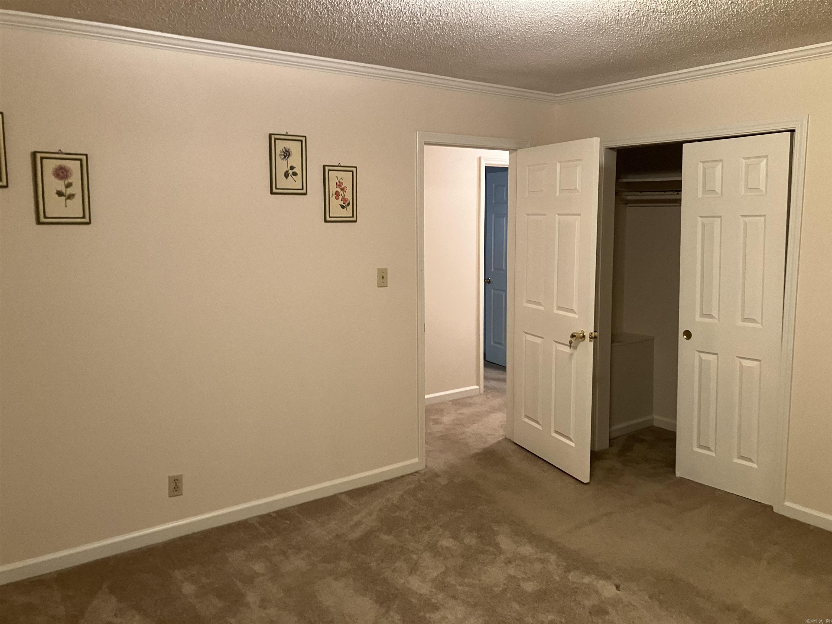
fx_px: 673
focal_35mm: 28
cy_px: 312
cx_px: 416
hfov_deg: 63.4
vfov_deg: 49.7
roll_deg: -0.1
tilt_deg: -5.7
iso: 250
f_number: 1.8
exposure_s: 1/40
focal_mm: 3.99
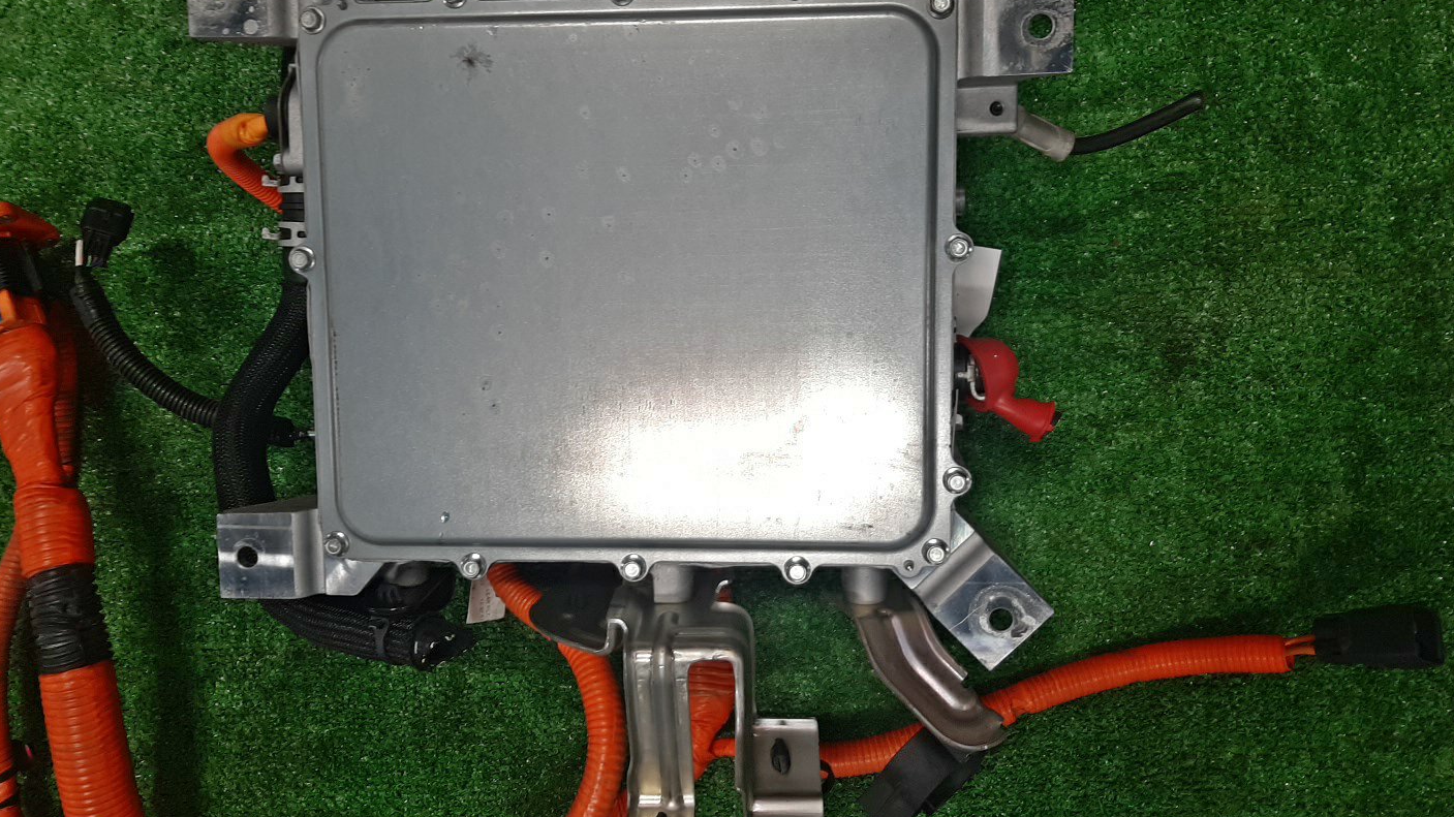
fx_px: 1118
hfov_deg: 66.1
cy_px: 345
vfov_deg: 40.1
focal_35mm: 29
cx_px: 720
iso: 47
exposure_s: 1/50
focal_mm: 3.93
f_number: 1.7
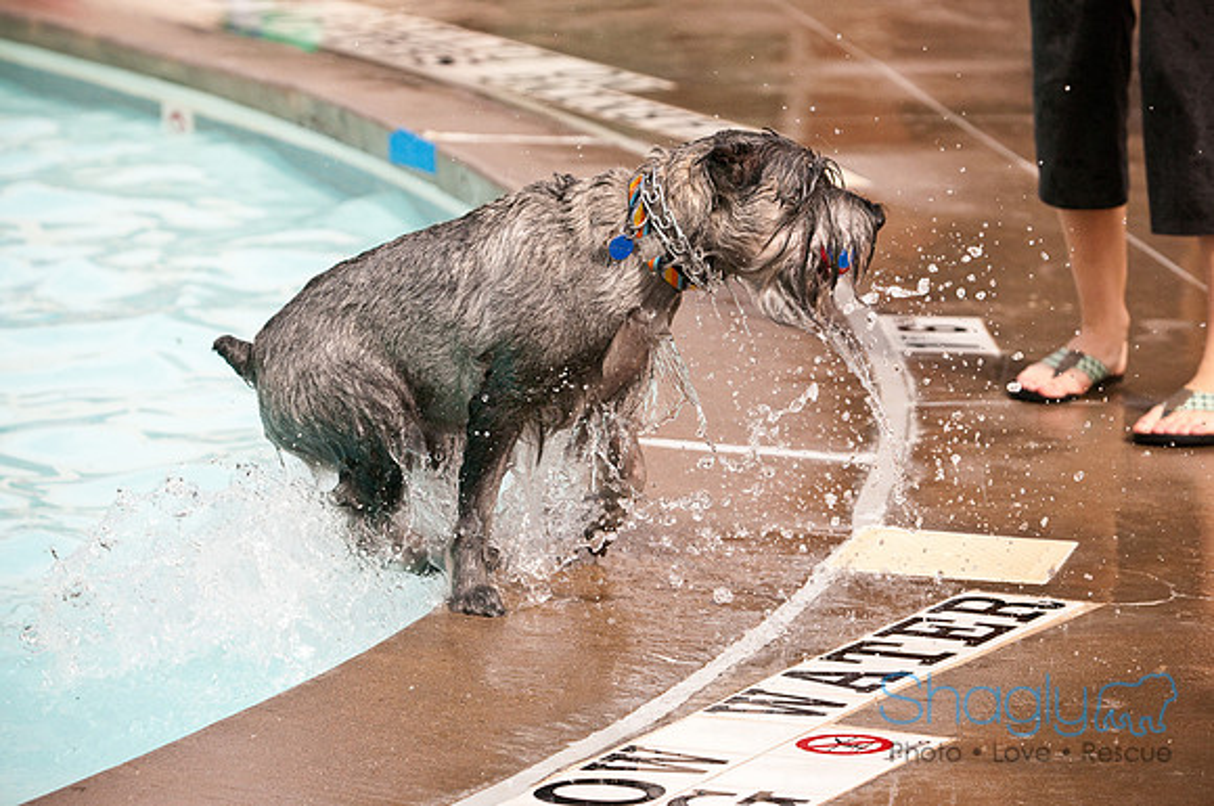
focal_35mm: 195
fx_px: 6567
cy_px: 403
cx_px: 607
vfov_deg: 7.0
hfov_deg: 10.6
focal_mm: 130
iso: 320
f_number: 5.6
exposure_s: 1/2500
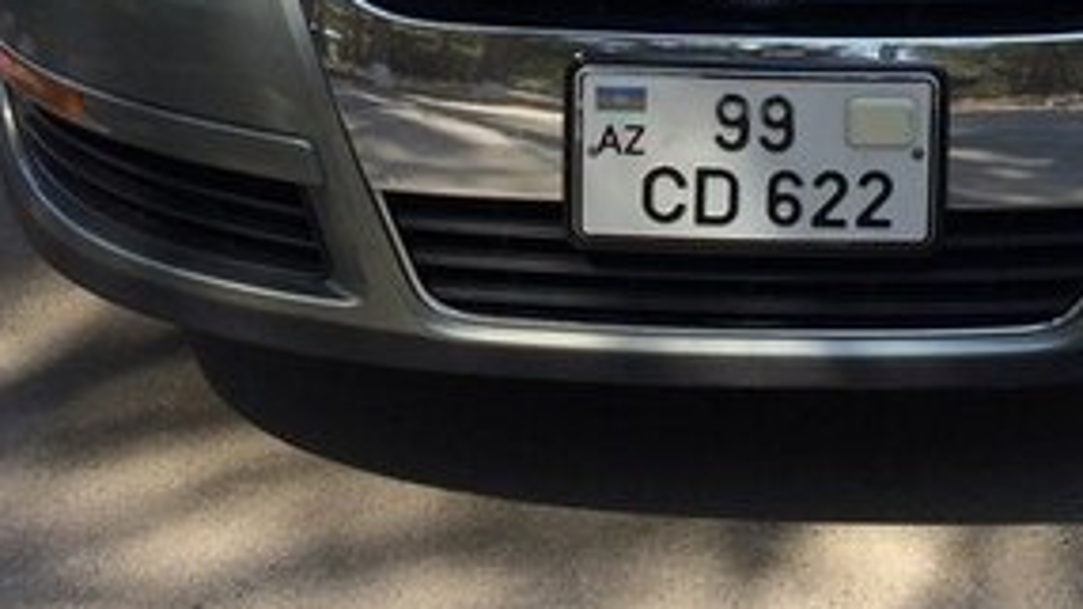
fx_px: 2097
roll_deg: -0.8
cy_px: -236
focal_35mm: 73
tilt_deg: -9.5
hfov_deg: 28.6
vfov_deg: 15.5
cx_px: 788
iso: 32
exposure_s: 1/662
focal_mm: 4.15
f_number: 2.2
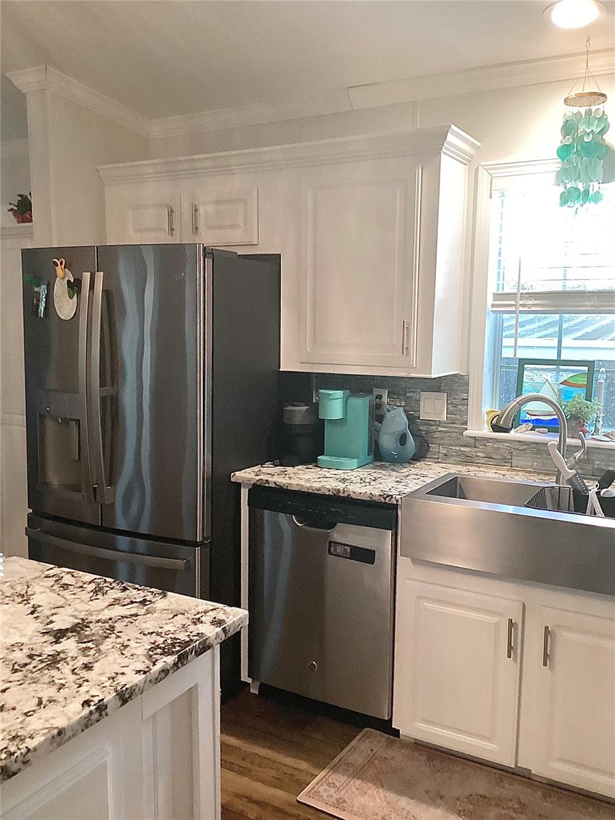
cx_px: 308
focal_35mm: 31
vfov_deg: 58.4
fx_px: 734
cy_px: 410
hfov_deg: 45.4
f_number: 2.4
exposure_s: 1/60
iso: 320
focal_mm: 3.3
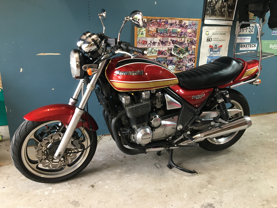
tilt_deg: -18.1
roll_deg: -2.4
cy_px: 104
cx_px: 138
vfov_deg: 48.2
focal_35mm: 29
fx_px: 232
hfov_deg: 61.7
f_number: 2.2
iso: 100
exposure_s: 1/33
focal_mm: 4.15
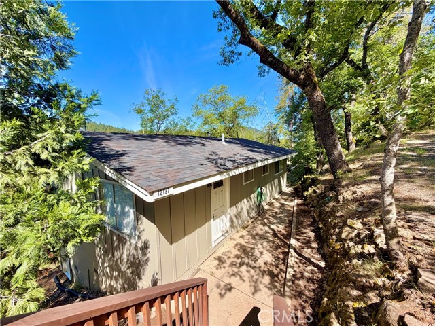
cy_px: 163
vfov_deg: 85.7
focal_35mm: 14
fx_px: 176
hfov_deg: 102.1
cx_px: 218
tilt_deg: -6.7
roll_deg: +1.0
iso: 40
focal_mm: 2.22
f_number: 2.2
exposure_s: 1/770
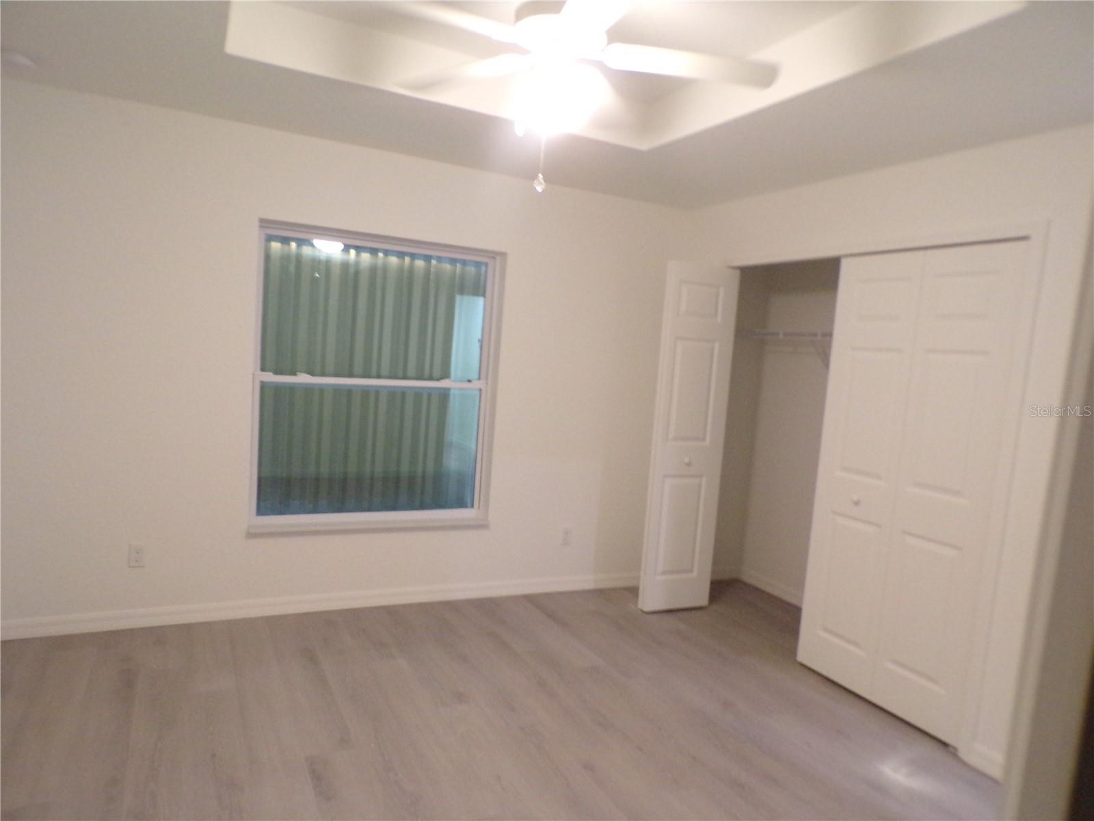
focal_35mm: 24
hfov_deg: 71.6
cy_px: 410
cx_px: 547
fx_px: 758
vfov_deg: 56.8
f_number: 3
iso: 473
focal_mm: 4.3
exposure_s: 1/17
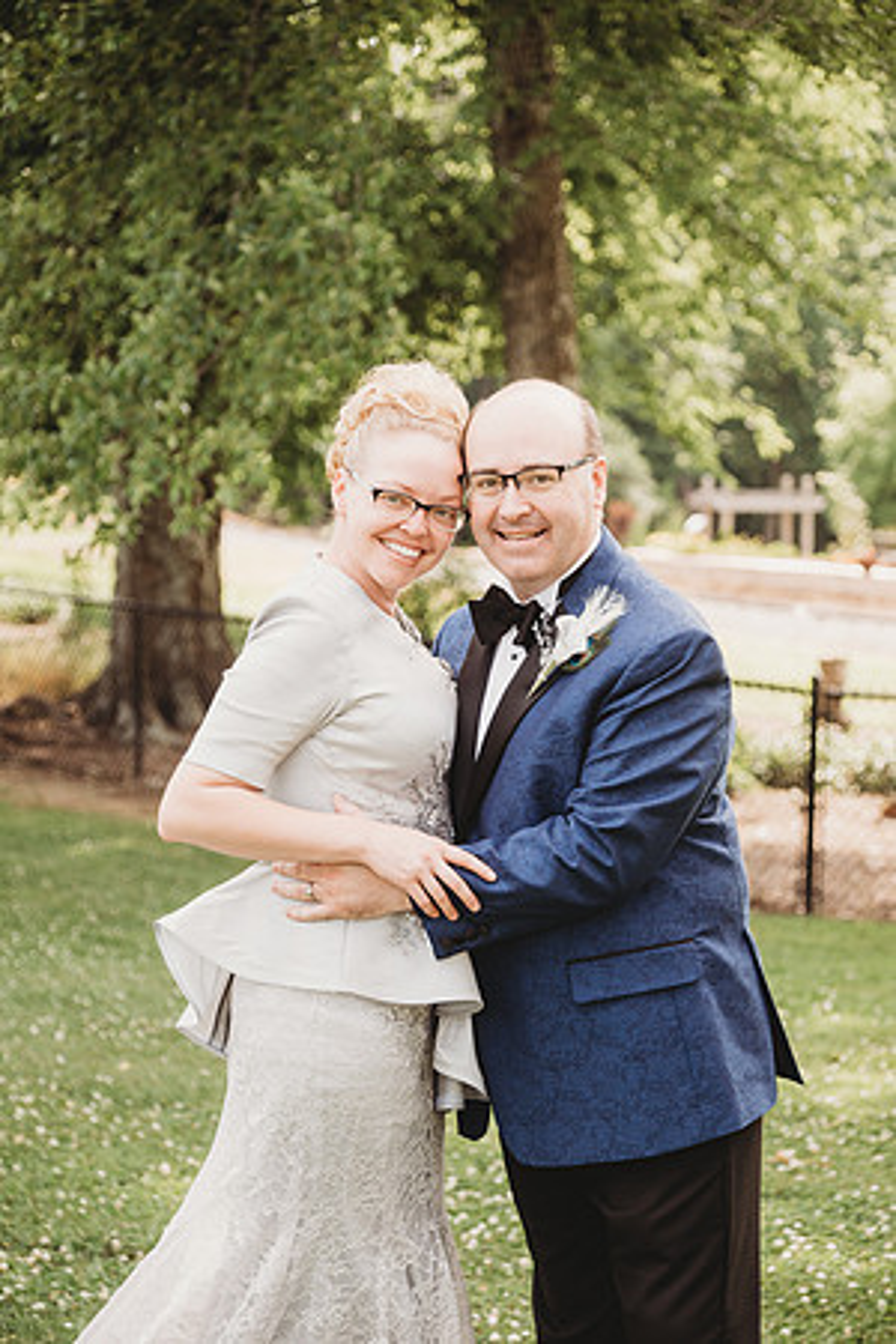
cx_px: 448
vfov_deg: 27.0
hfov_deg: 18.2
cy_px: 672
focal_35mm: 75
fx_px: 2800
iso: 200
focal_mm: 75
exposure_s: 1/320
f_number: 4
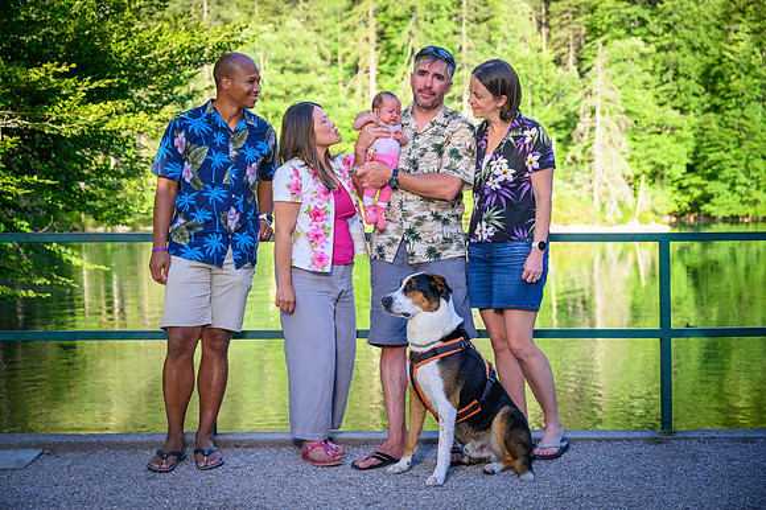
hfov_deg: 39.6
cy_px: 255
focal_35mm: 50
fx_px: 1063
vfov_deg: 27.0
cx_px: 383
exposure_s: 1/500
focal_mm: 50
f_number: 3.2
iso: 100
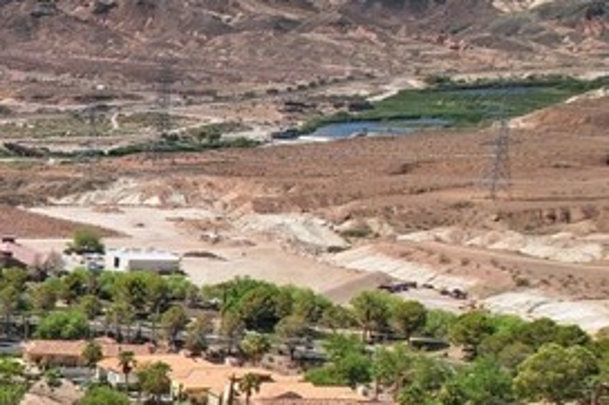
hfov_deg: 17.1
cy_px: 370
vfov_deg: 15.3
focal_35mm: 88
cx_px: -602
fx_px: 1488
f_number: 2.8
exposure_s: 1/320
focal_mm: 8.4
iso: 100
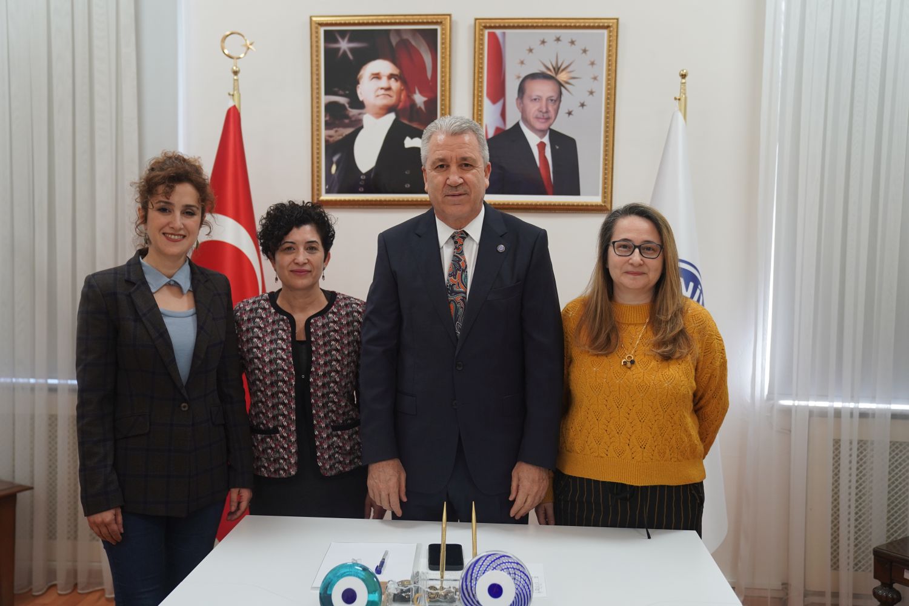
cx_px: 454
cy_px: 303
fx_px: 934
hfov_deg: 51.9
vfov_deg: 35.9
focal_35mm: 37
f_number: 3.2
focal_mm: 37
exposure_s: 1/100
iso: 800
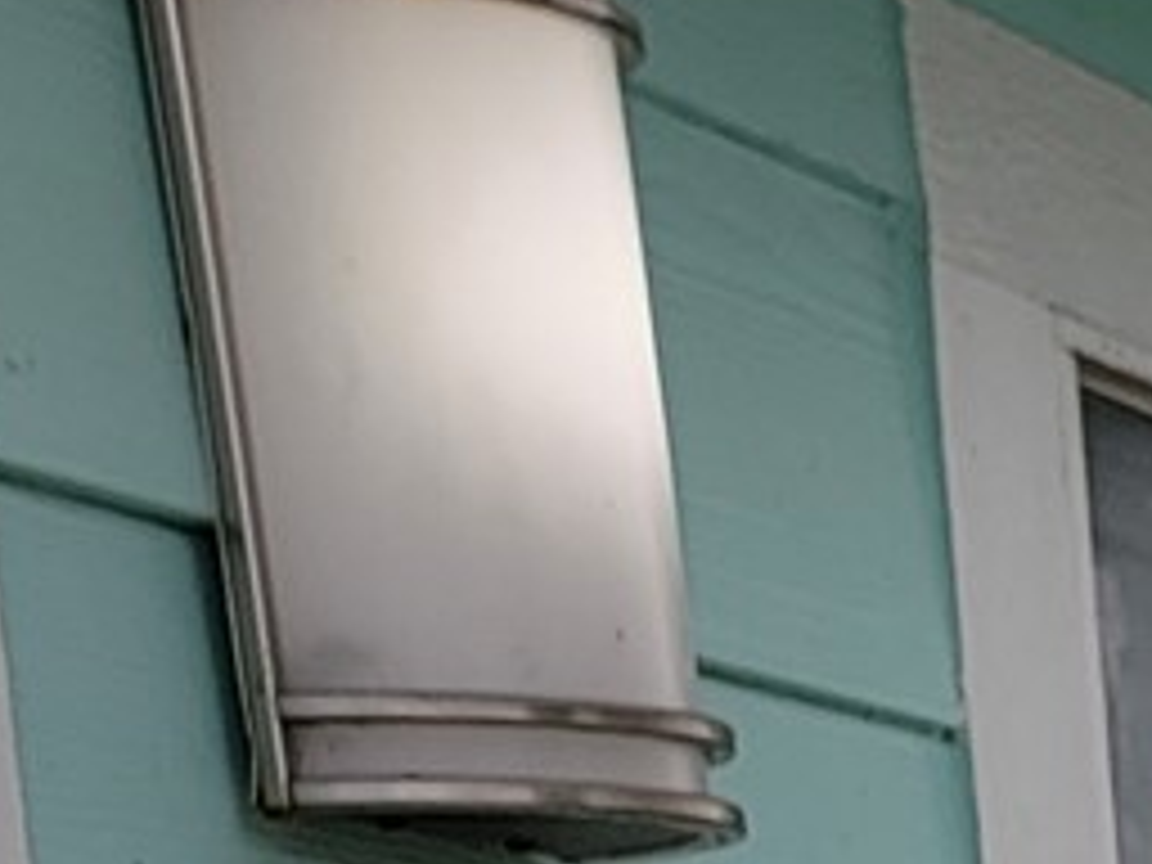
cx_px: 3280
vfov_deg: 7.1
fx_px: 6390
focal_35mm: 192
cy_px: 2380
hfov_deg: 8.8
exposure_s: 1/395
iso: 16
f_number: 1.8
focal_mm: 6.7
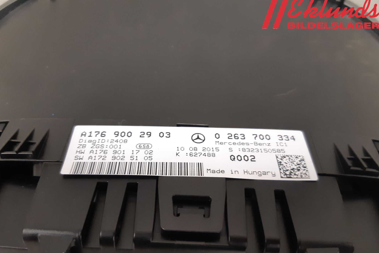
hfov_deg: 65.5
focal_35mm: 28
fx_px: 295
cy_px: 143
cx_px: 183
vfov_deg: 46.3
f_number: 1.7
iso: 250
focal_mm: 3.93
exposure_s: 1/33
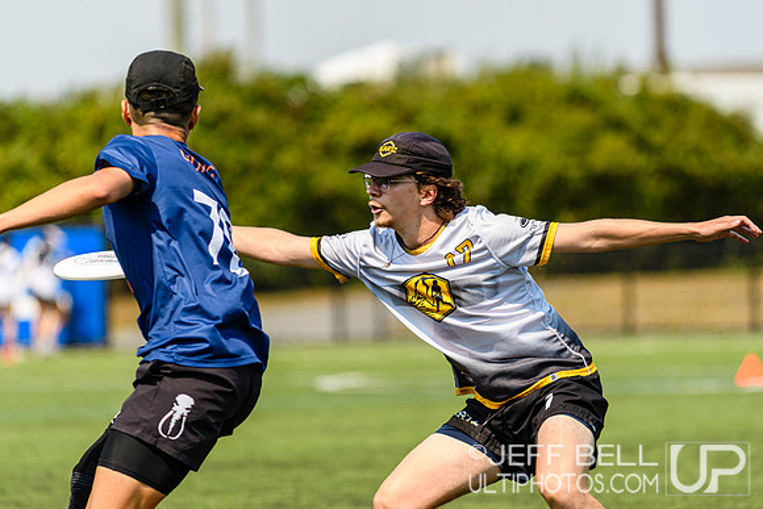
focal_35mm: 300
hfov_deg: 6.9
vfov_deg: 4.6
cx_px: 382
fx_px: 6360
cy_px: 254
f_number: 3.2
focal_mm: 200
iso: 100
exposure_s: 1/1000
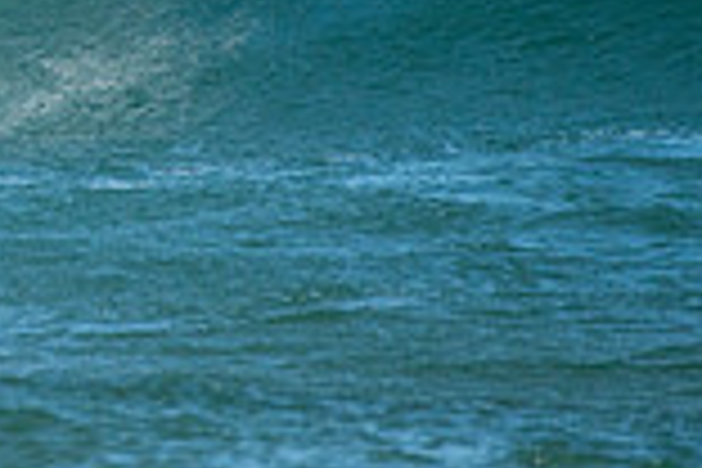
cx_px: -297
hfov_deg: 1.1
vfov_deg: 0.7
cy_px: -200
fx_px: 36267
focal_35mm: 1860
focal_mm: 500
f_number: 5.6
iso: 220
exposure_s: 1/4000
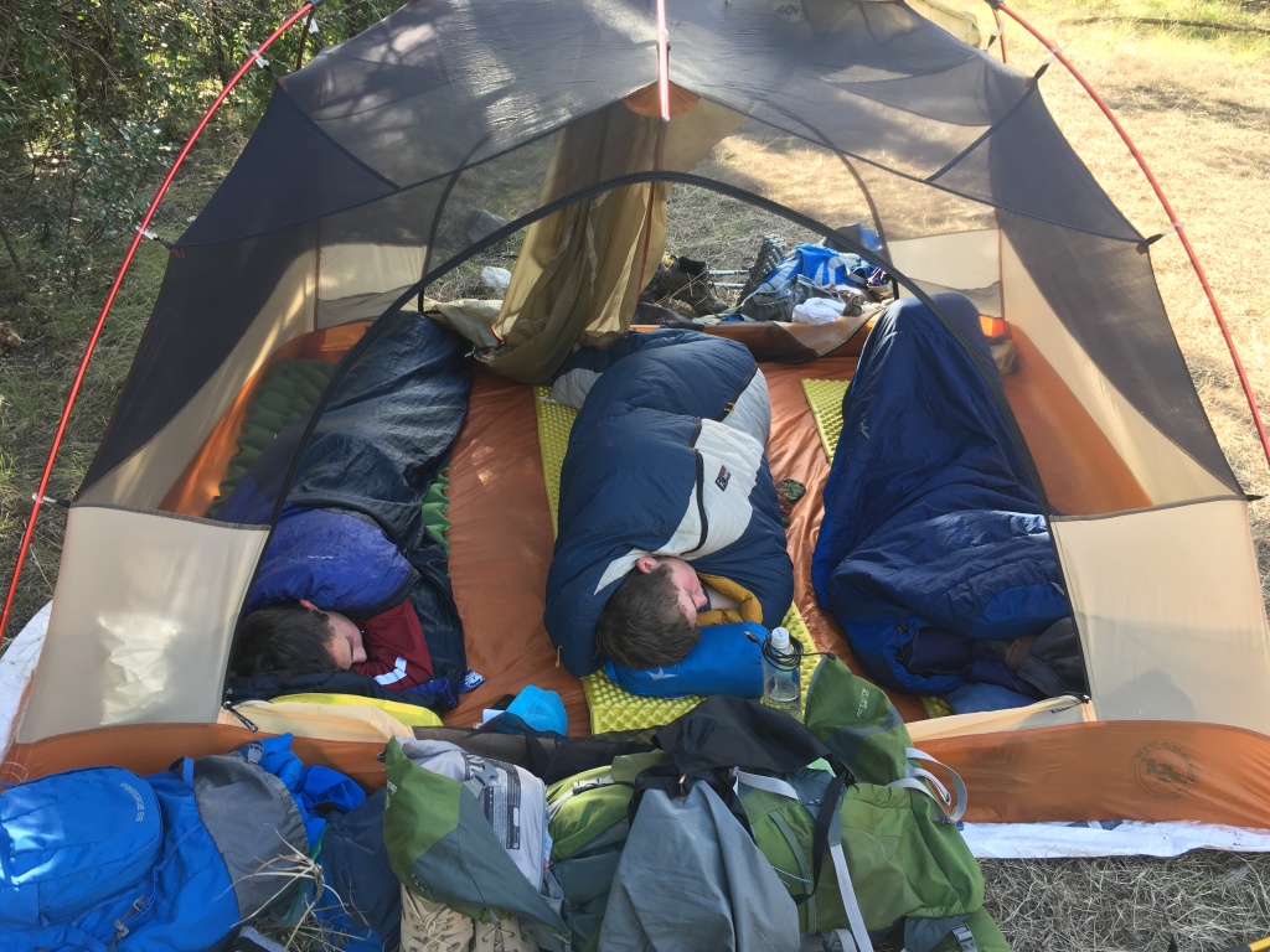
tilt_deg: -31.8
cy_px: 476
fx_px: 1064
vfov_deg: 48.2
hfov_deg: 61.7
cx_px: 635
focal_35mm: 29
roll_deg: +1.0
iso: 25
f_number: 2.2
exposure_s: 1/60
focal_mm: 4.15
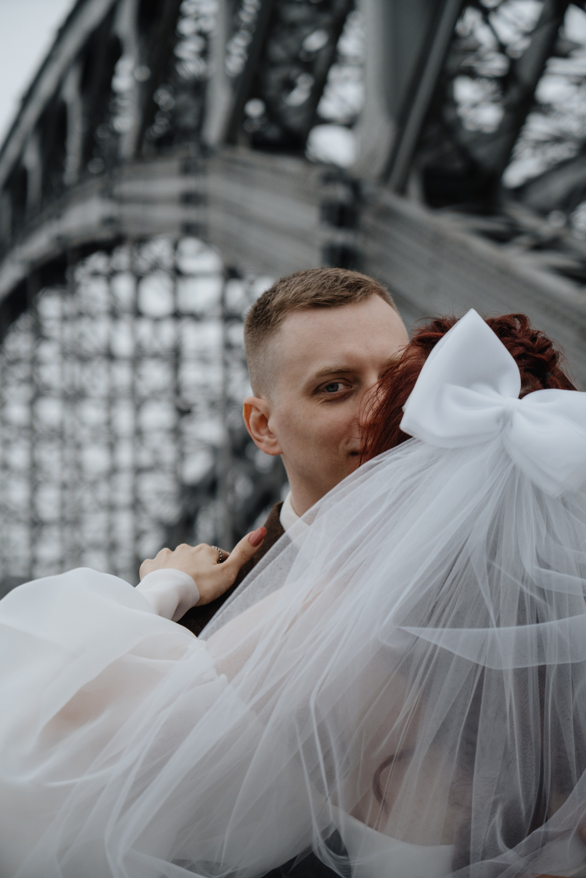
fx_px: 1709
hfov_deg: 19.5
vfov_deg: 28.8
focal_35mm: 70
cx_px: 293
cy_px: 439
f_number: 4
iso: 500
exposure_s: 1/1600
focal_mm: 70
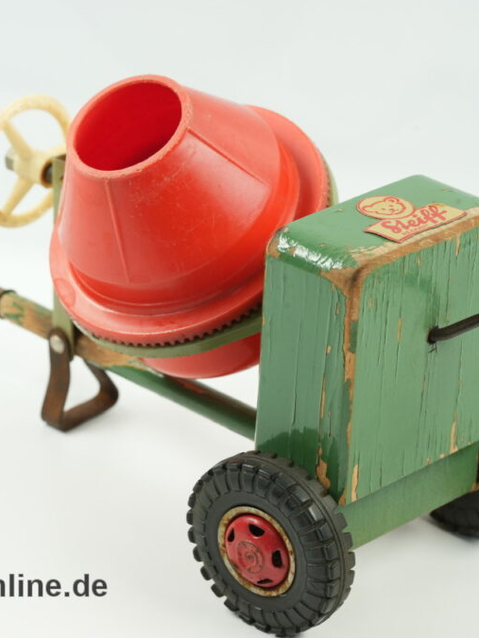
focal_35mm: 131
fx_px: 2417
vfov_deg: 15.1
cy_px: 319
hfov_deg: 11.3
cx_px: 247
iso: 2500
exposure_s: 1/60
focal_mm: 90
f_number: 11
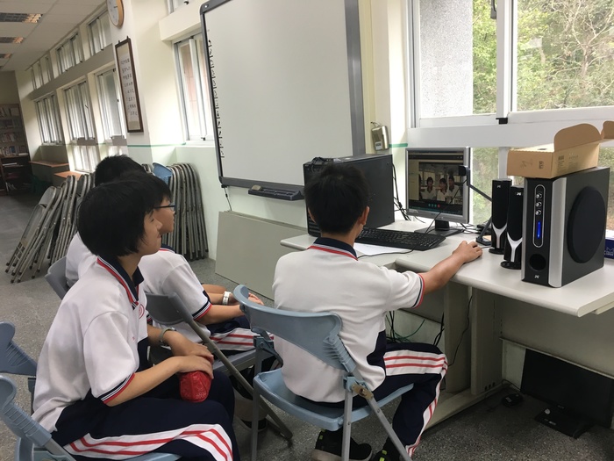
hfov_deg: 61.7
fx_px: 514
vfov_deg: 48.2
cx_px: 307
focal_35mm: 29
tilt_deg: -12.8
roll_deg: +4.7
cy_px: 230
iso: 25
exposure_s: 1/30
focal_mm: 4.15
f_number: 2.2
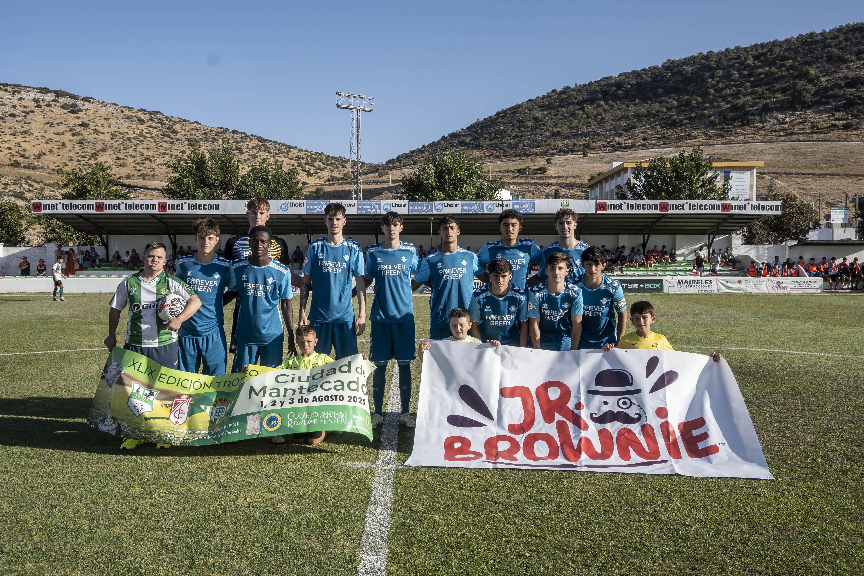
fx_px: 810
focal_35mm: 34
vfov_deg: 39.1
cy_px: 288
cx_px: 432
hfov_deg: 56.1
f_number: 7.1
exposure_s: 1/400
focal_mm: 22.5
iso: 100
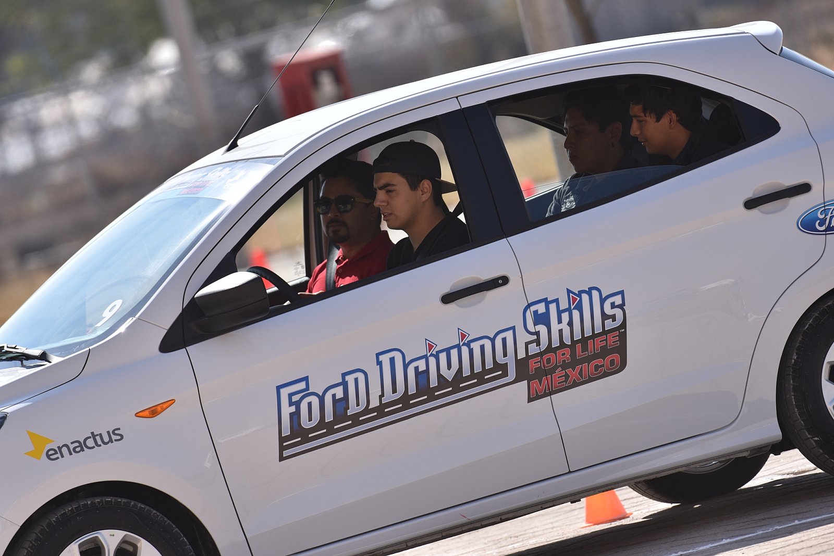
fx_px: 10196
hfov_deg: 4.7
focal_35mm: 440
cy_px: 278
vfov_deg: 3.1
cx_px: 417
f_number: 6.3
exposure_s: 1/1250
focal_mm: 440
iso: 250
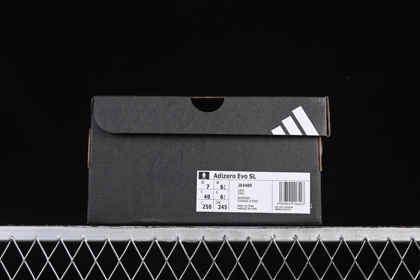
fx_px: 875
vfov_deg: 18.2
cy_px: 140
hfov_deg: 27.0
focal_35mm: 75
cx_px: 210
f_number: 7.1
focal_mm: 50
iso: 160
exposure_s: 1/80
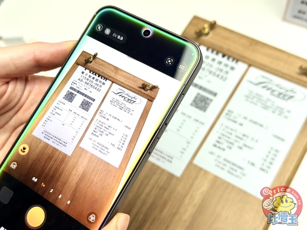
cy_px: 115
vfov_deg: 30.3
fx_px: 426
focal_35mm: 48
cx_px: 154
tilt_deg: -63.9
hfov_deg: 39.7
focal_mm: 6.76
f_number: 1.78
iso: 50
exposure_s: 1/196
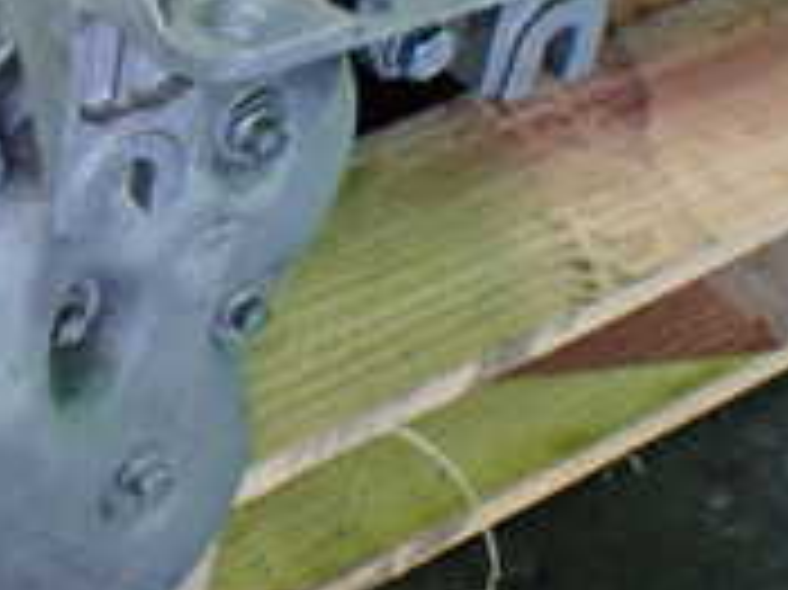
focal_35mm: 103
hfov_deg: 17.8
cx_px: -257
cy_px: 32
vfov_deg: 14.2
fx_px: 2343
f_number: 2.3
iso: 800
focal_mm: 5.4
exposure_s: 1/50
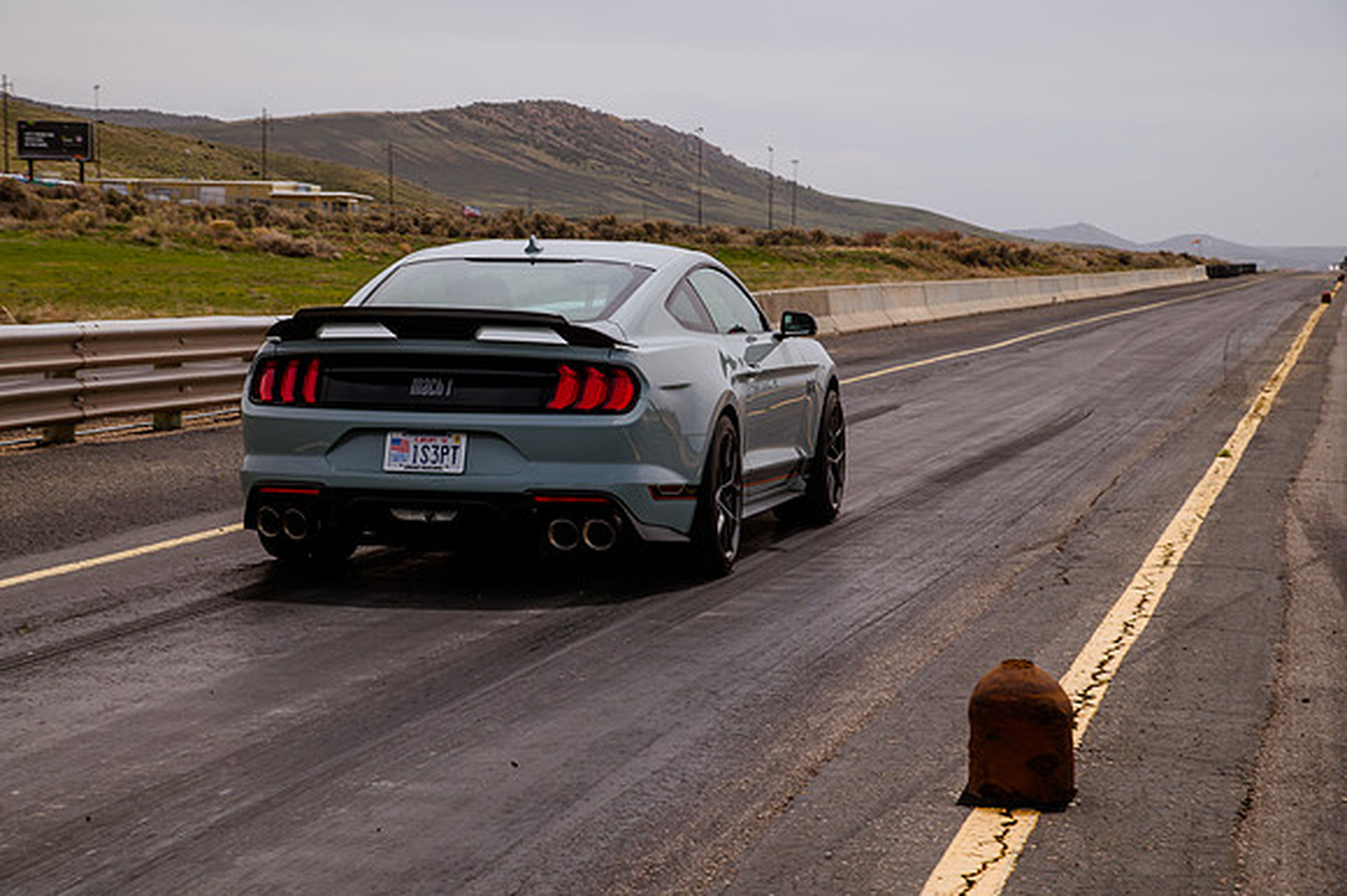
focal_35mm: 81
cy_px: 448
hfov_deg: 25.0
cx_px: 658
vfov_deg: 16.8
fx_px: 3034
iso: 200
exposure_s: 1/400
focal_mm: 78
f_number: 11
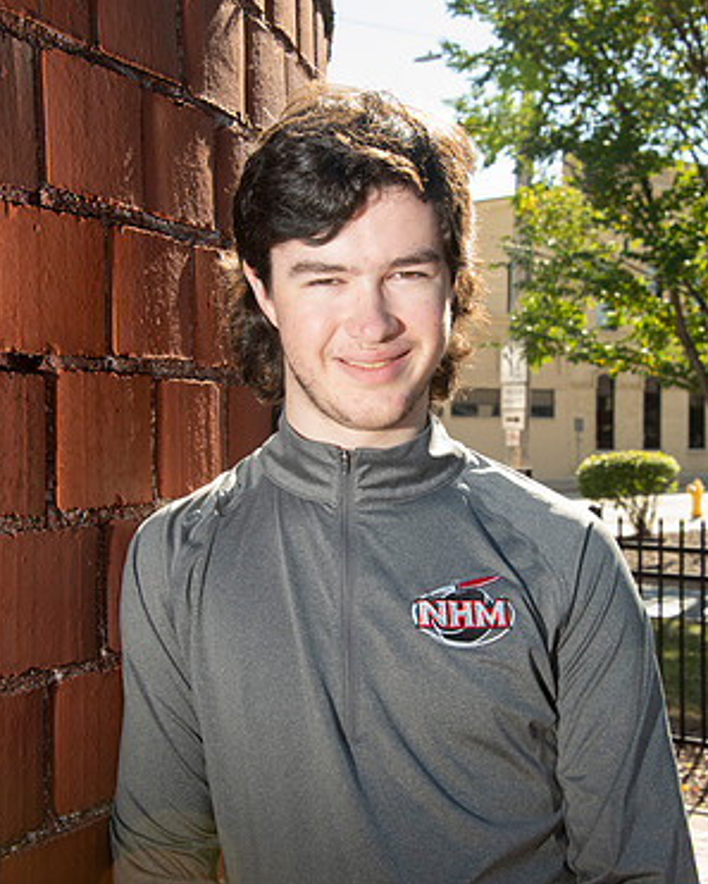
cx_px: 353
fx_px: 1728
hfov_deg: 23.2
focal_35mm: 66
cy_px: 453
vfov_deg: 28.7
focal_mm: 58
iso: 800
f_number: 13
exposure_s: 1/160
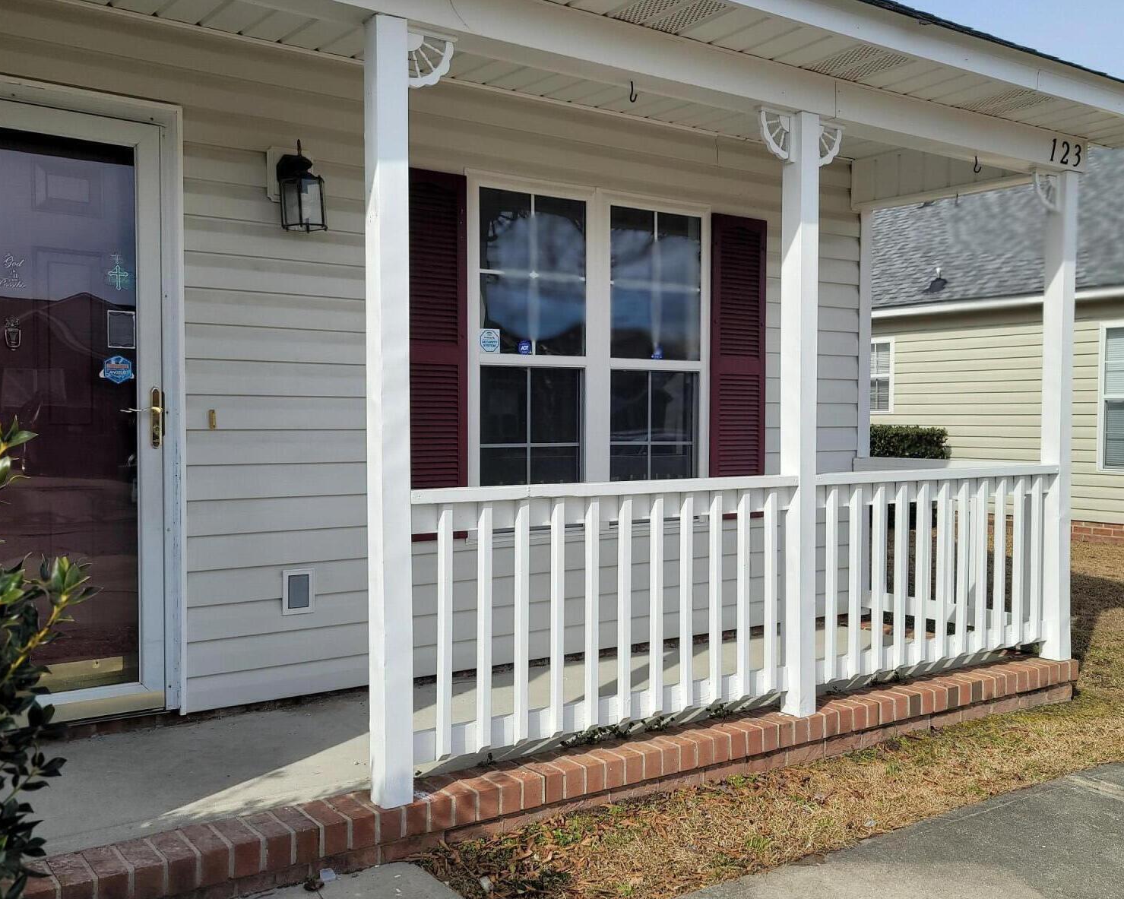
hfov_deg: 54.2
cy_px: 443
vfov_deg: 44.5
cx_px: 565
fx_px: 1098
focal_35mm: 33
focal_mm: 7
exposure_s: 1/973
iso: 20
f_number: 1.8
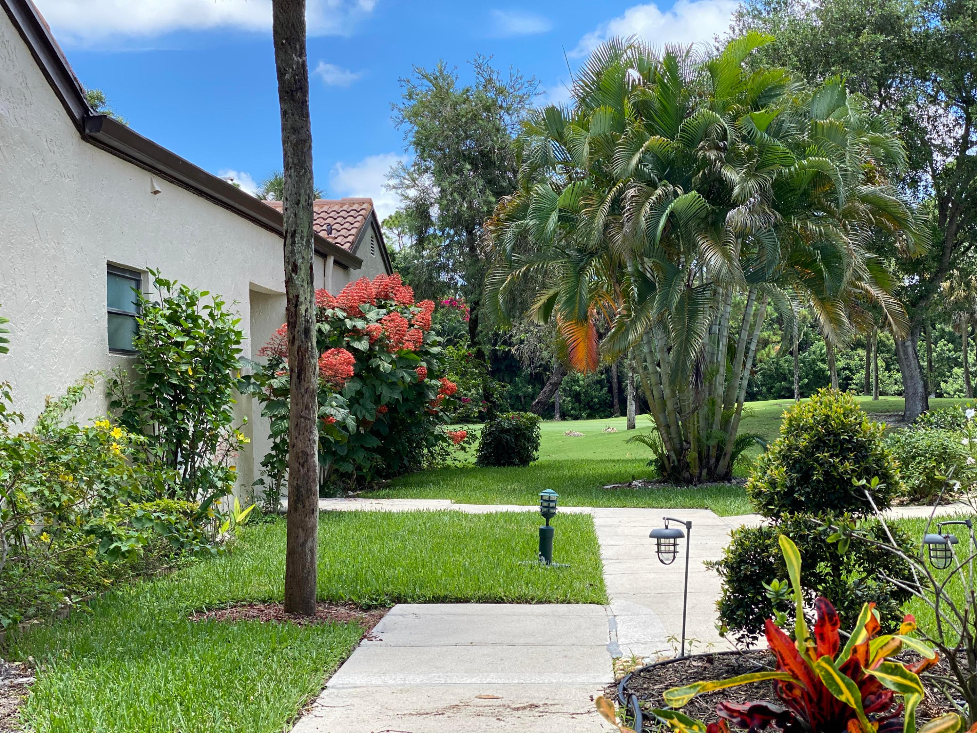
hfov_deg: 36.8
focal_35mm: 52
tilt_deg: +2.1
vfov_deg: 28.0
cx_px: 488
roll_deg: +0.8
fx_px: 1468
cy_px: 366
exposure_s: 1/396
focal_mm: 6
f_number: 2
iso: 20
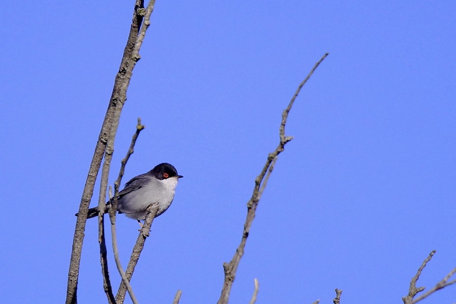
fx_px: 7596
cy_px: 152
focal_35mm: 600
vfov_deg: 2.3
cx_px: 228
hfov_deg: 3.4
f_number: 6.3
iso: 1000
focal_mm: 600
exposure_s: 1/3200
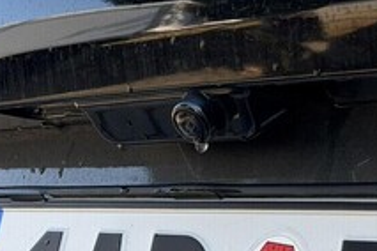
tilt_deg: +2.5
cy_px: 137
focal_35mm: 129
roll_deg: -1.4
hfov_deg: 15.9
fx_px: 1351
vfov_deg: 10.6
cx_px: 181
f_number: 1.78
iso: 64
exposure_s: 1/538
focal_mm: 6.76
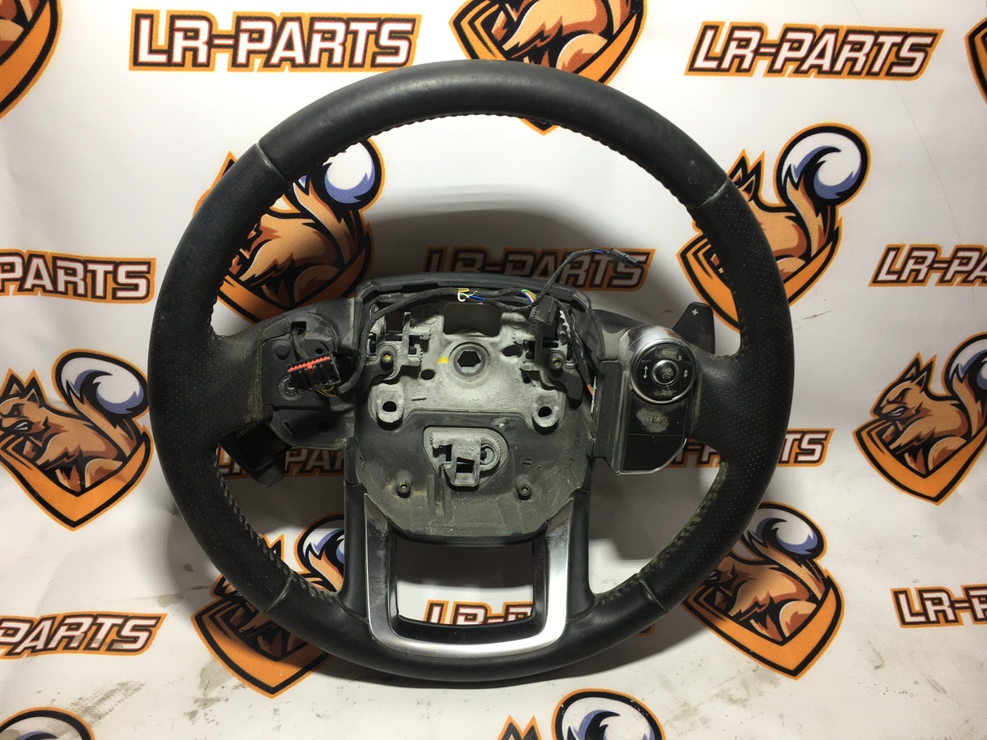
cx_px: 494
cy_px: 370
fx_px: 827
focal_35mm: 29
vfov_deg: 48.2
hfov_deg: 61.7
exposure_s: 1/50
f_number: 2.2
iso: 32
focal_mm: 4.15
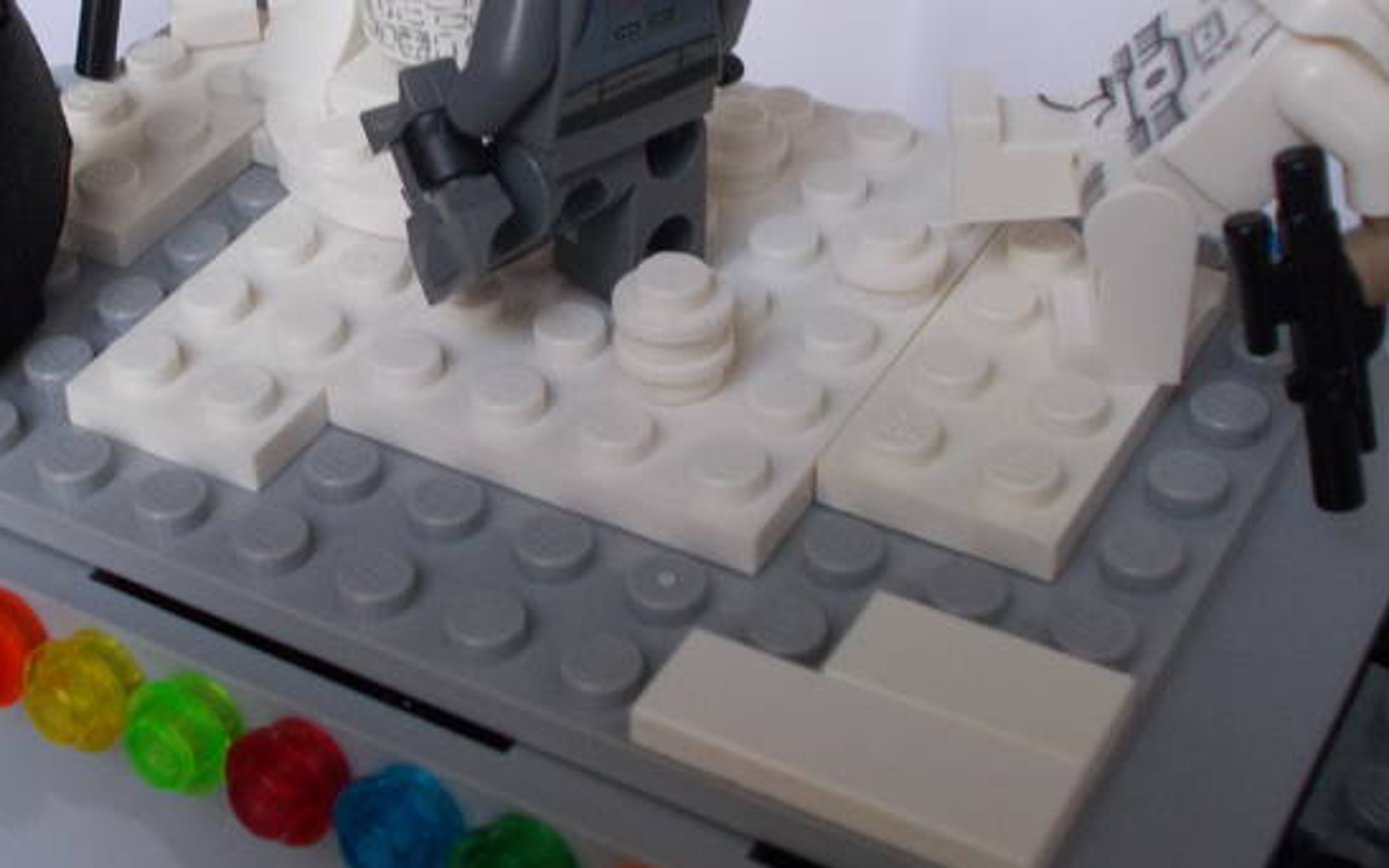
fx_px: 2574
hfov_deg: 30.0
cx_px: 485
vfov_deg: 19.1
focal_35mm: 68
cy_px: 288
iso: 160
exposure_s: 1/30
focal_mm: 6.9
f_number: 3.9
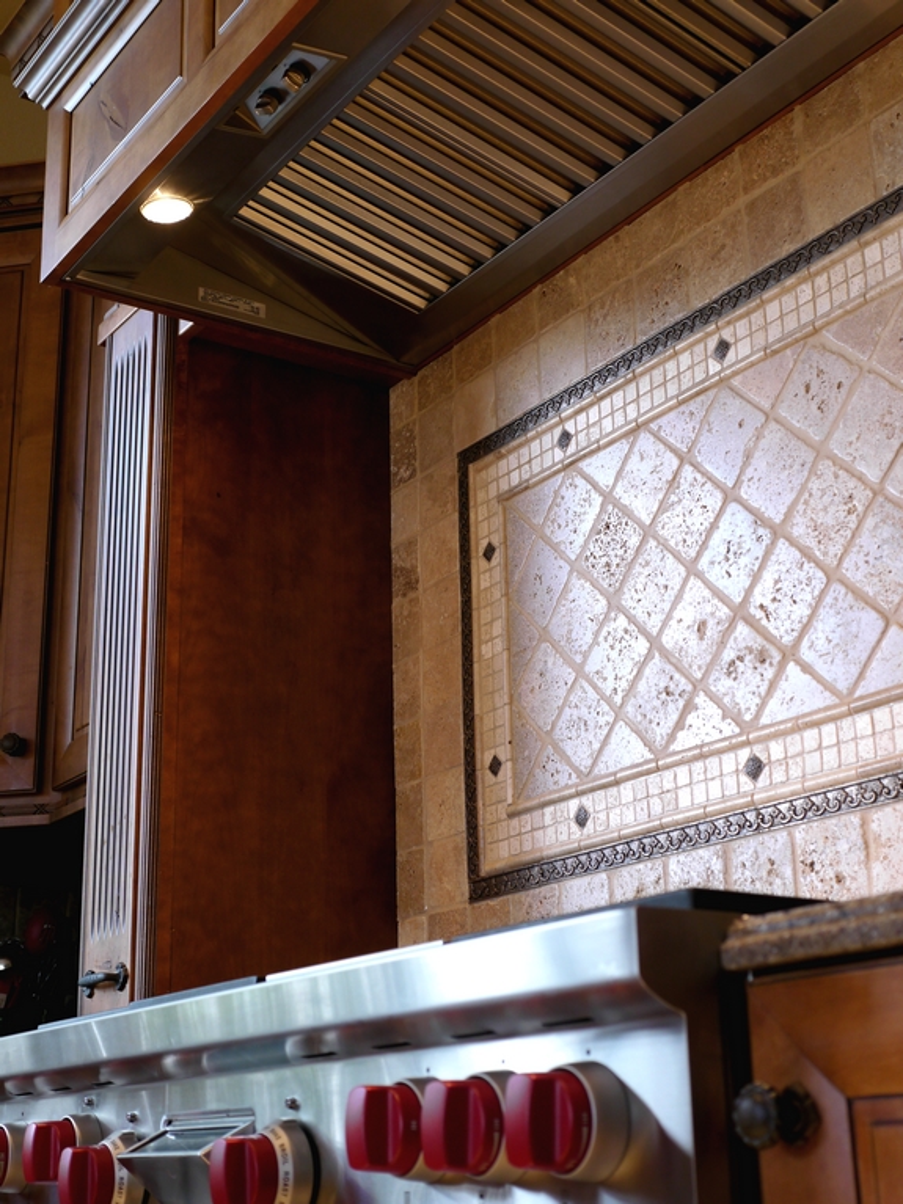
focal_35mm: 50
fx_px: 1740
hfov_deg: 29.1
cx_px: 452
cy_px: 602
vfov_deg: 38.2
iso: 250
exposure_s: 1/30
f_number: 4.5
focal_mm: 25
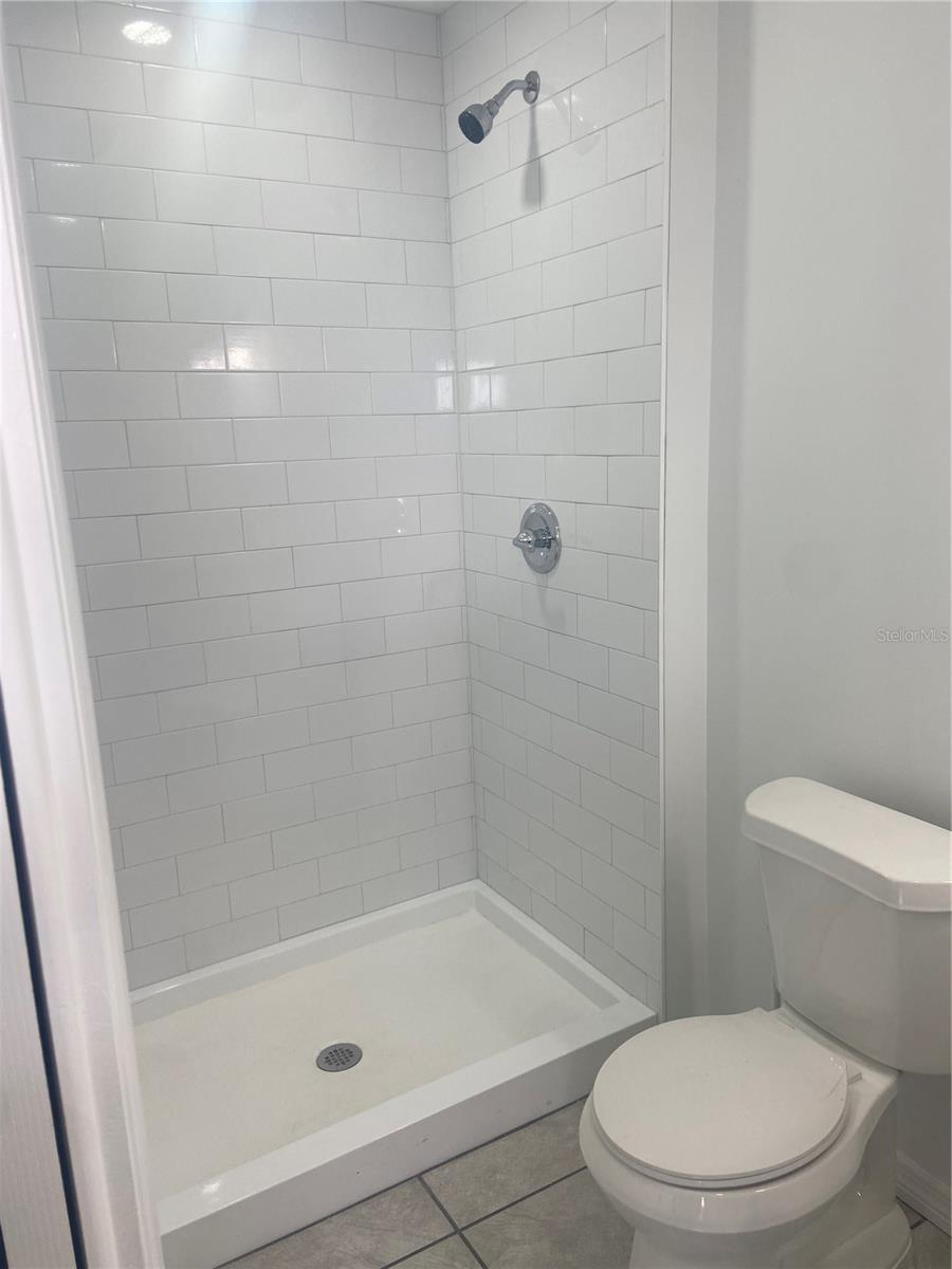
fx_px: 953
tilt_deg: -10.6
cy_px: 634
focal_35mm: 26
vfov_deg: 67.3
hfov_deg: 53.1
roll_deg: +2.1
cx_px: 476
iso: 32
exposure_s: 1/120
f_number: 1.8
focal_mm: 4.25
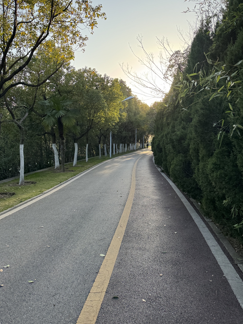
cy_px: 160
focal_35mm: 25
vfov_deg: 69.4
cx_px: 118
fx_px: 234
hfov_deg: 54.9
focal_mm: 6.76
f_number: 1.78
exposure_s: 1/812
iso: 80
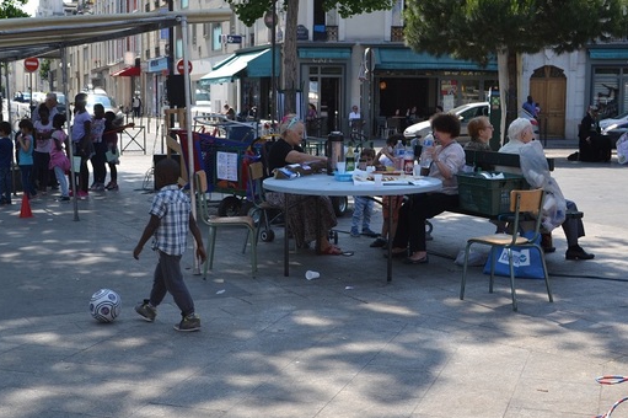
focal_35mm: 55
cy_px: 215
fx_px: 959
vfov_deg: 24.6
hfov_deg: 36.2
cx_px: 259
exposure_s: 1/200
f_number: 7.1
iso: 100
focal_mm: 26
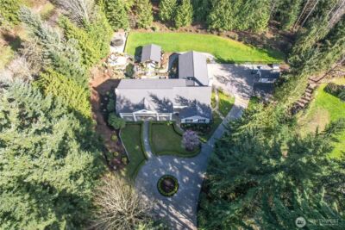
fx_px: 211
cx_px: 172
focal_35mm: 22
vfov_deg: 57.3
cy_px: 115
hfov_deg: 78.6
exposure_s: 1/350
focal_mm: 8.38
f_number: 2.8
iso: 100
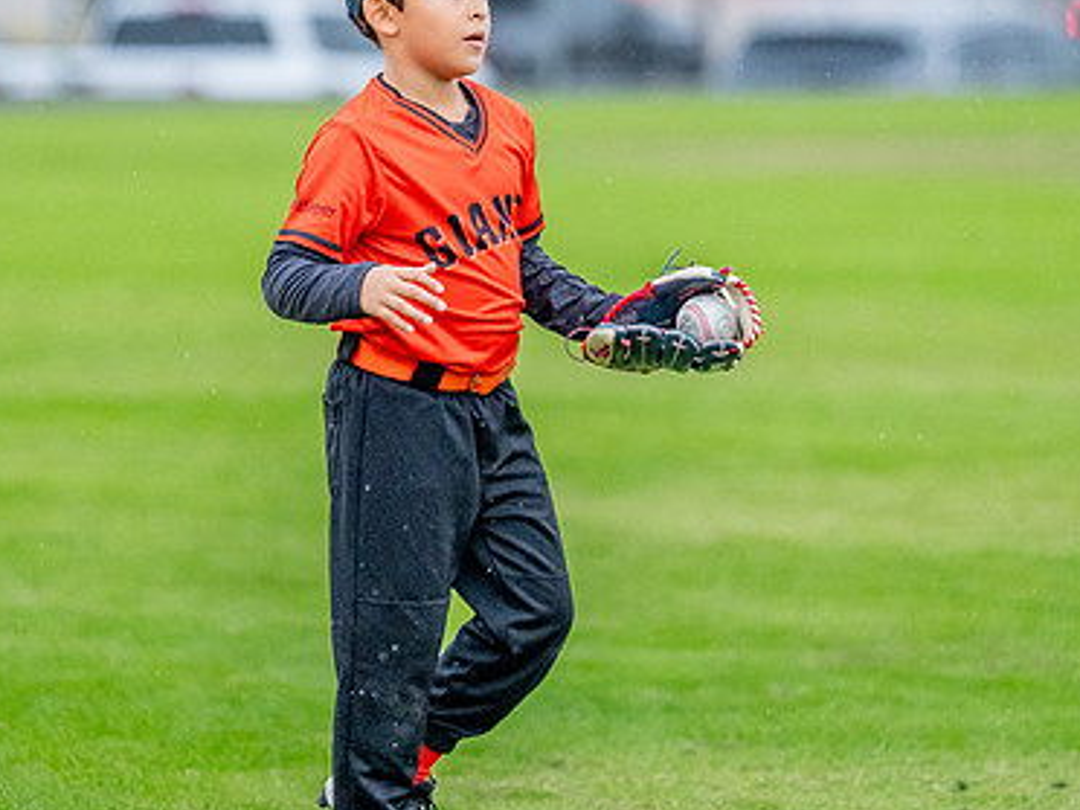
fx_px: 11762
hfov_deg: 5.3
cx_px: 453
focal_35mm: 377
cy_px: 151
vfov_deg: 3.9
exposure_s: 1/1250
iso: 2500
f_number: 2.8
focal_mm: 176
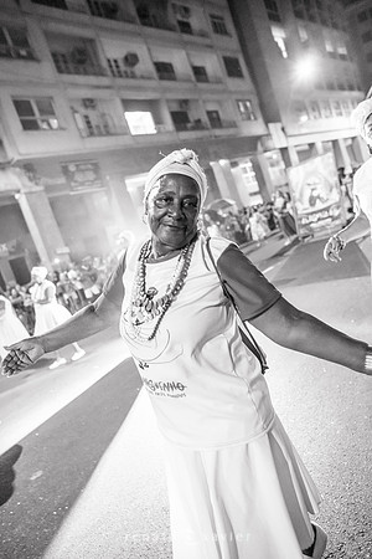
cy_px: 280
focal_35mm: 24
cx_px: 186
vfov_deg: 73.7
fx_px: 372
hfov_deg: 53.1
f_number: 2.5
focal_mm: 24
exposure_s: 1/200
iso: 5000
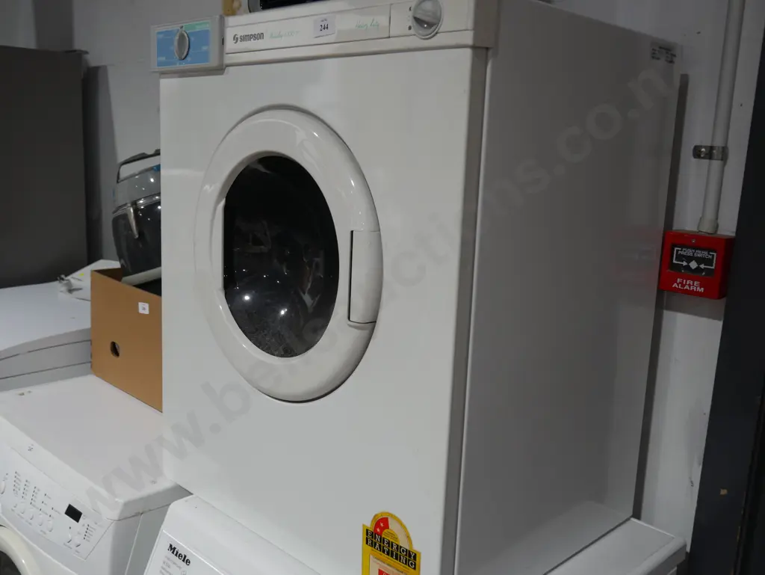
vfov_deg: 41.8
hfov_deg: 53.9
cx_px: 382
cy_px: 288
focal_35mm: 34
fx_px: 752
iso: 320
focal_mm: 17
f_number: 4
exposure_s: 1/60
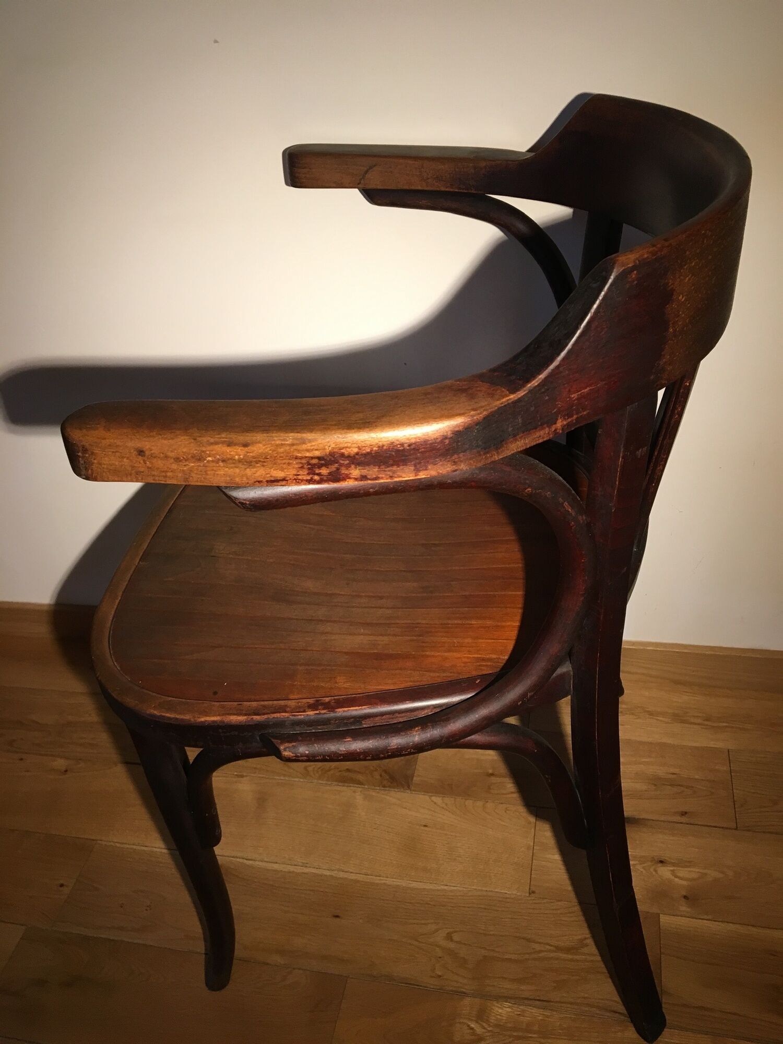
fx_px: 875
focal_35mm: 29
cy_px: 522
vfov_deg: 61.7
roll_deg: +9.3
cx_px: 392
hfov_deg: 48.2
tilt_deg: -36.2
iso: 100
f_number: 2.2
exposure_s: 1/33
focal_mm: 4.15
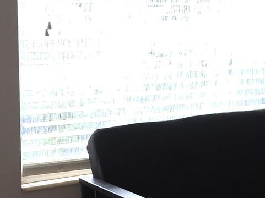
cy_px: 25
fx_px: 750
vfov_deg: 14.9
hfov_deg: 15.4
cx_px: 551
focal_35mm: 98
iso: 100
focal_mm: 6.3
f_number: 1.7
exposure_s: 1/40
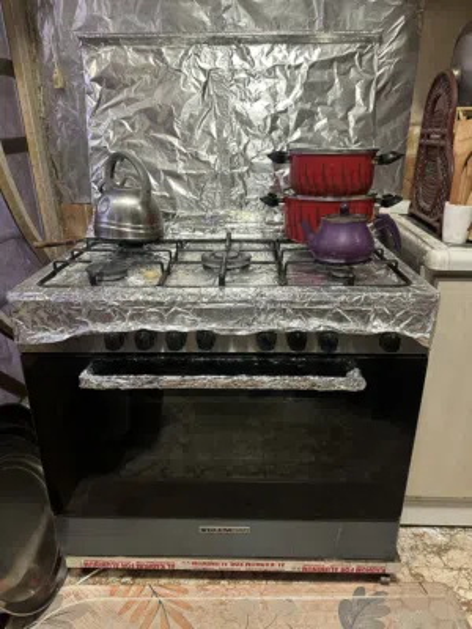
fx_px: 436
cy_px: 314
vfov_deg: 71.6
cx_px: 236
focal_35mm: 24
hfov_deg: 56.8
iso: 500
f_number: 1.78
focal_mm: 6.86
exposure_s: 1/50
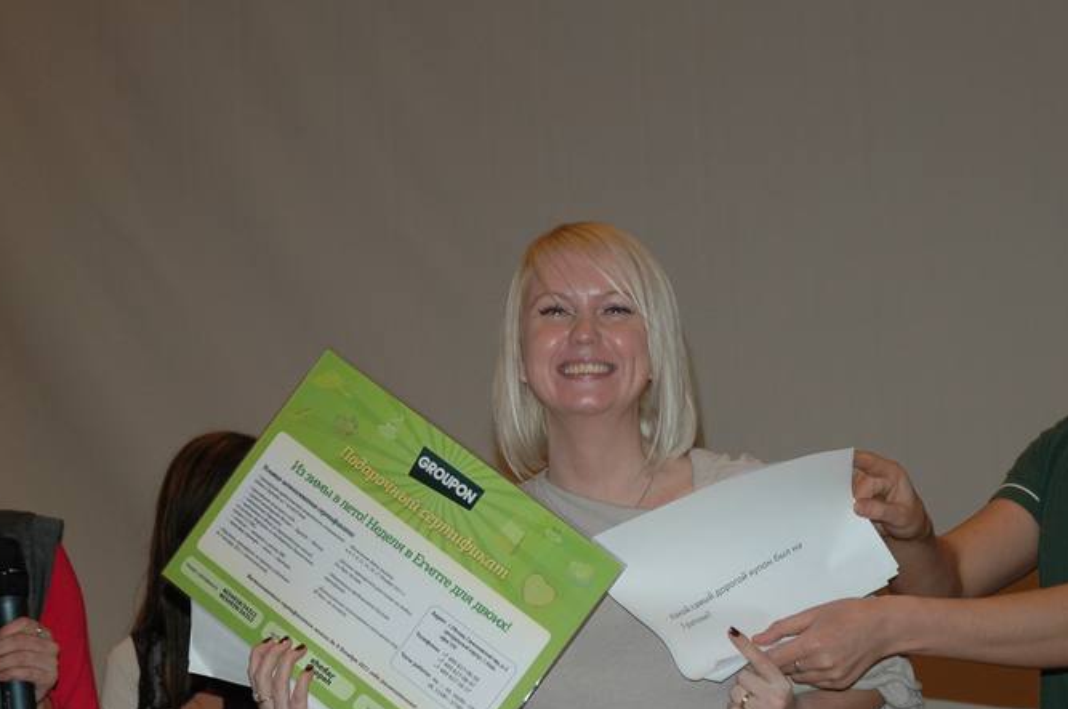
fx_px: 2933
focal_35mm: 99
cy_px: 505
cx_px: 673
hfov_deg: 20.6
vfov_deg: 13.8
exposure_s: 1/60
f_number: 4.5
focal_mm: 44
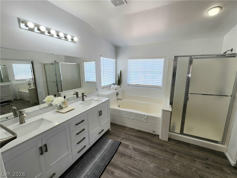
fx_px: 89
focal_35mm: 13
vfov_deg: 89.9
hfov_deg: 106.2
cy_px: 89
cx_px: 118
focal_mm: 2.2
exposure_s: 1/133
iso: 50
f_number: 2.2
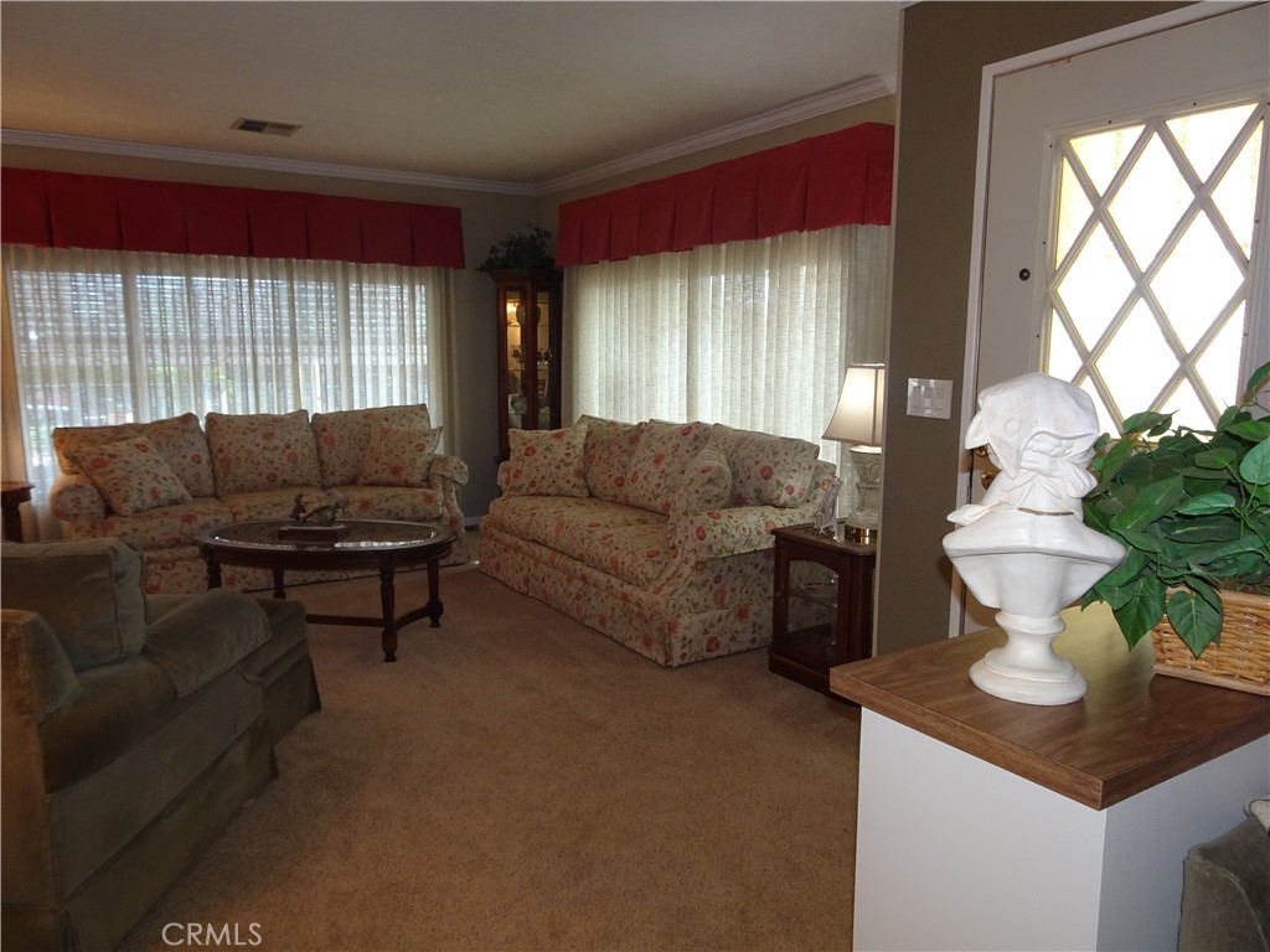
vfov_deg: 56.8
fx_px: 881
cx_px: 635
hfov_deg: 71.6
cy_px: 476
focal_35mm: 24
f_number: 3.5
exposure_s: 1/30
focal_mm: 4.1
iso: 125
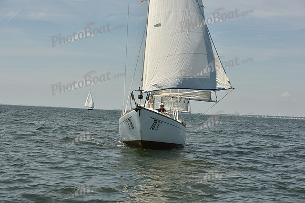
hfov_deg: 28.8
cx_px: 152
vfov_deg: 19.5
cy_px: 102
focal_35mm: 70
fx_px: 593
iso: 320
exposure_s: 1/1600
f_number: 9
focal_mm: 70
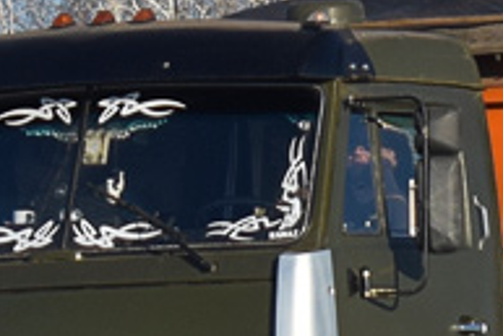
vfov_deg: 2.7
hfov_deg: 4.0
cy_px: 18
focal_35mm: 512
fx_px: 7160
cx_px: 769
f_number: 6.3
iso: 100
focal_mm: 55
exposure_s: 1/800
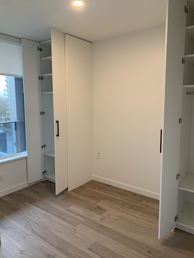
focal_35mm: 26
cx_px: 97
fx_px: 194
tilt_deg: -5.9
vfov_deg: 67.3
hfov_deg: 53.1
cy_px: 129
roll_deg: +0.3
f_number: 1.8
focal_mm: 4.25
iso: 100
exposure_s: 1/60
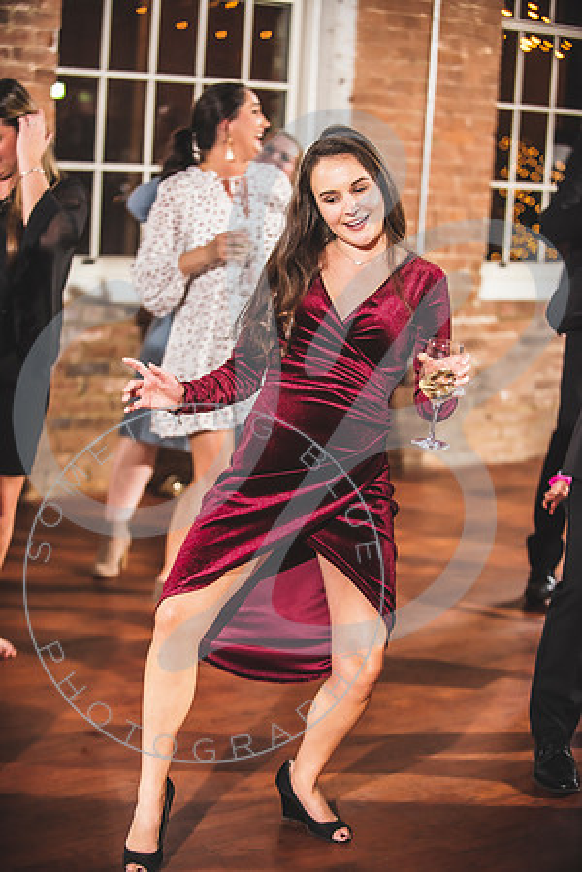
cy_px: 436
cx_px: 291
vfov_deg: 25.4
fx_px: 1940
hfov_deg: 17.1
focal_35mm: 80
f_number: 2.8
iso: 1250
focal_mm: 80
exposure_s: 1/200
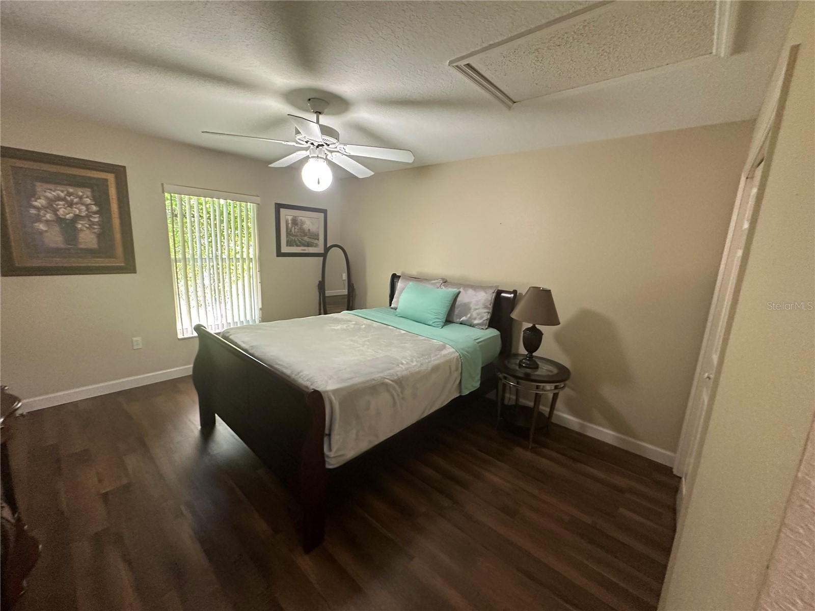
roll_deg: -3.3
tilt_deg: -10.4
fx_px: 330
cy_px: 306
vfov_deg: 85.7
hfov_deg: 102.1
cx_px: 408
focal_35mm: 14
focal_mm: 2.22
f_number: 2.2
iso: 500
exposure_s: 1/60
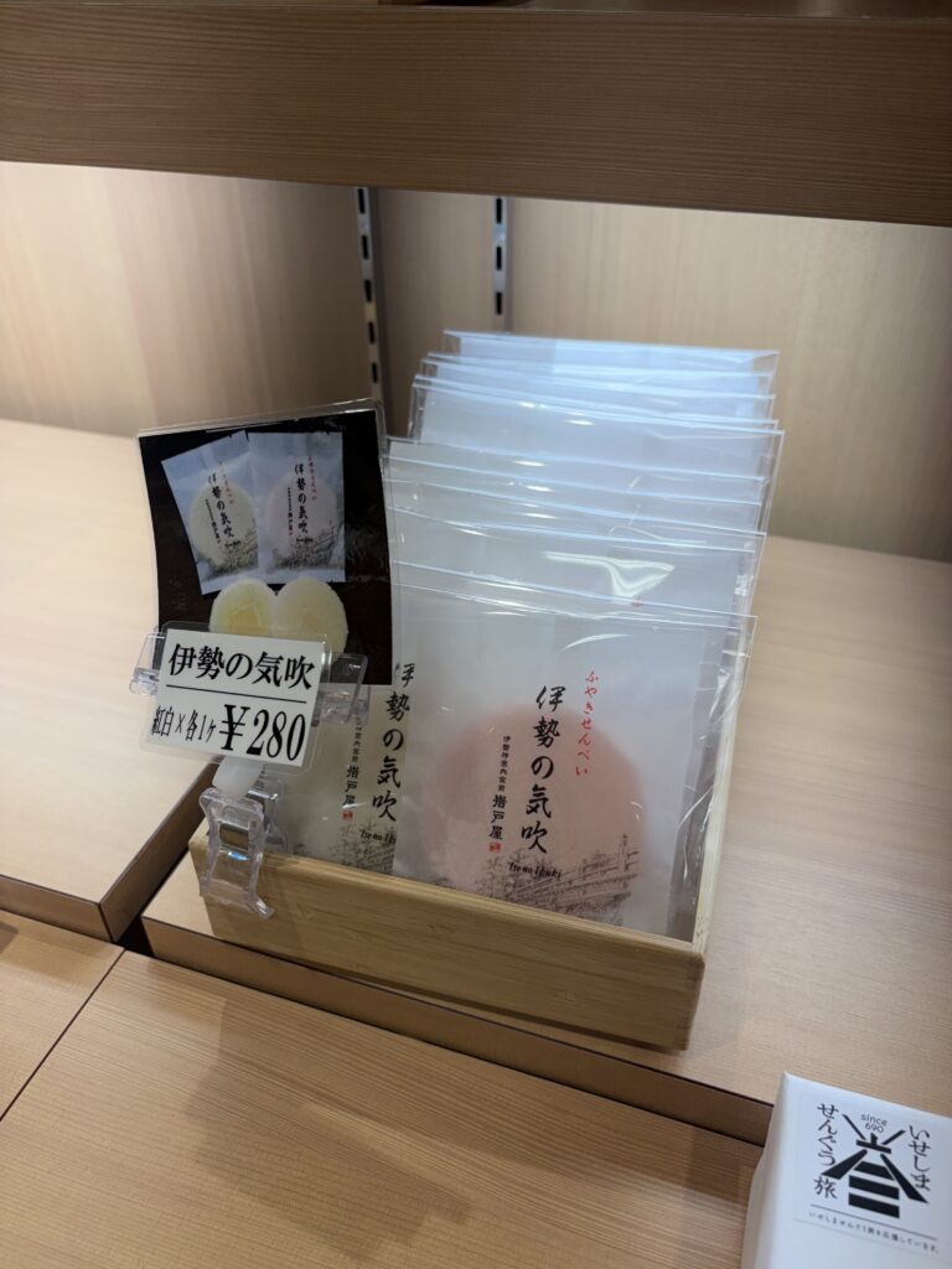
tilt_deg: -35.9
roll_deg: +1.1
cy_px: 634
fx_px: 953
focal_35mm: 26
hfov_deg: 53.1
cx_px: 476
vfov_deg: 67.3
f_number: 1.6
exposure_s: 1/523
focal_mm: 5.96
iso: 50
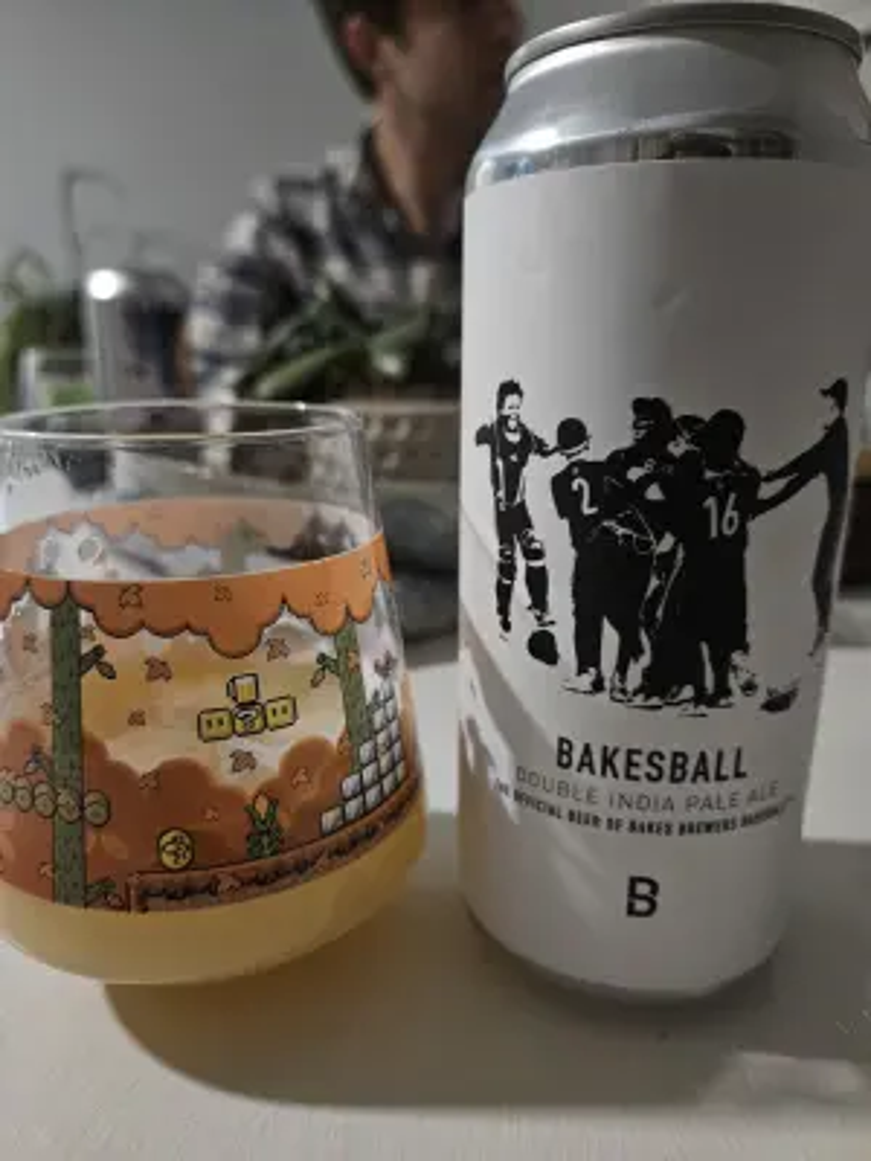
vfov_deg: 73.9
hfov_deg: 58.9
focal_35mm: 23
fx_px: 772
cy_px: 580
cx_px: 436
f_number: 1.8
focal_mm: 5.4
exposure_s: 1/24
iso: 640
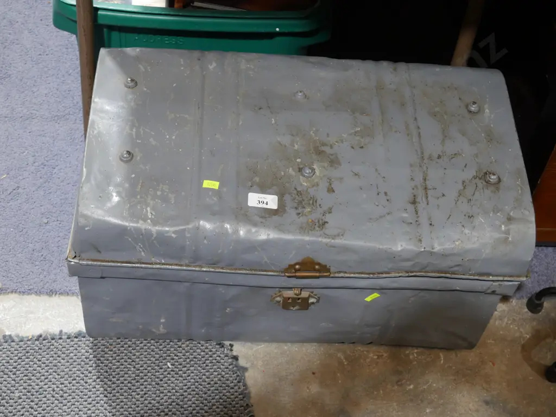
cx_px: 278
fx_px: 900
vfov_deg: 26.1
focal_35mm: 56
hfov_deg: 34.3
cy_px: 208
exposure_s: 1/60
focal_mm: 28
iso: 1250
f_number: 5.3
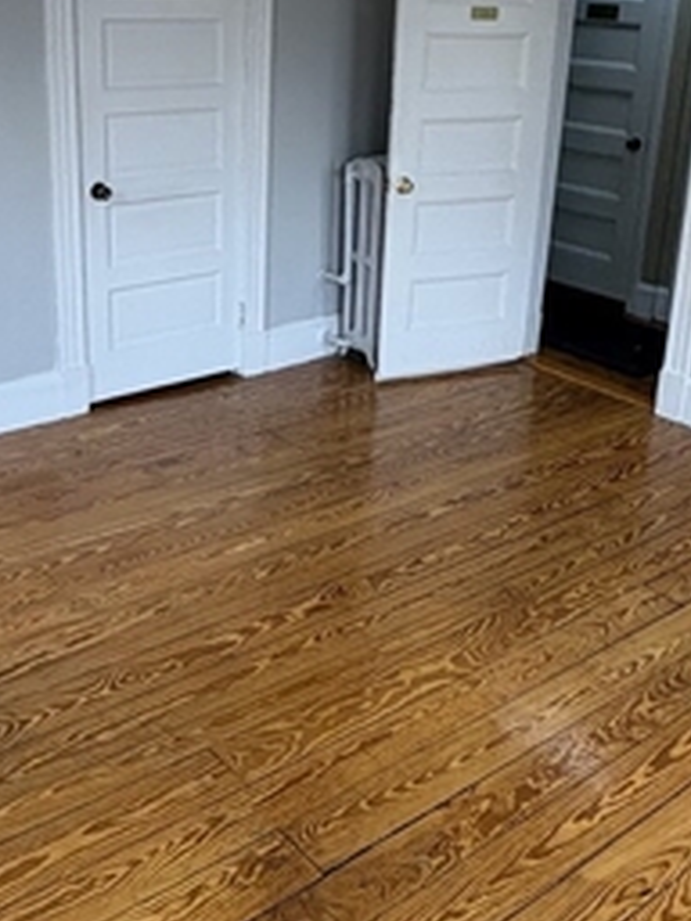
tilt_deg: -17.5
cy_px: 342
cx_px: 310
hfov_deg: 34.3
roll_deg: -2.0
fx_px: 1118
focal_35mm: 42
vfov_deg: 44.4
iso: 40
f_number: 2.2
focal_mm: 2.22
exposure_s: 1/130
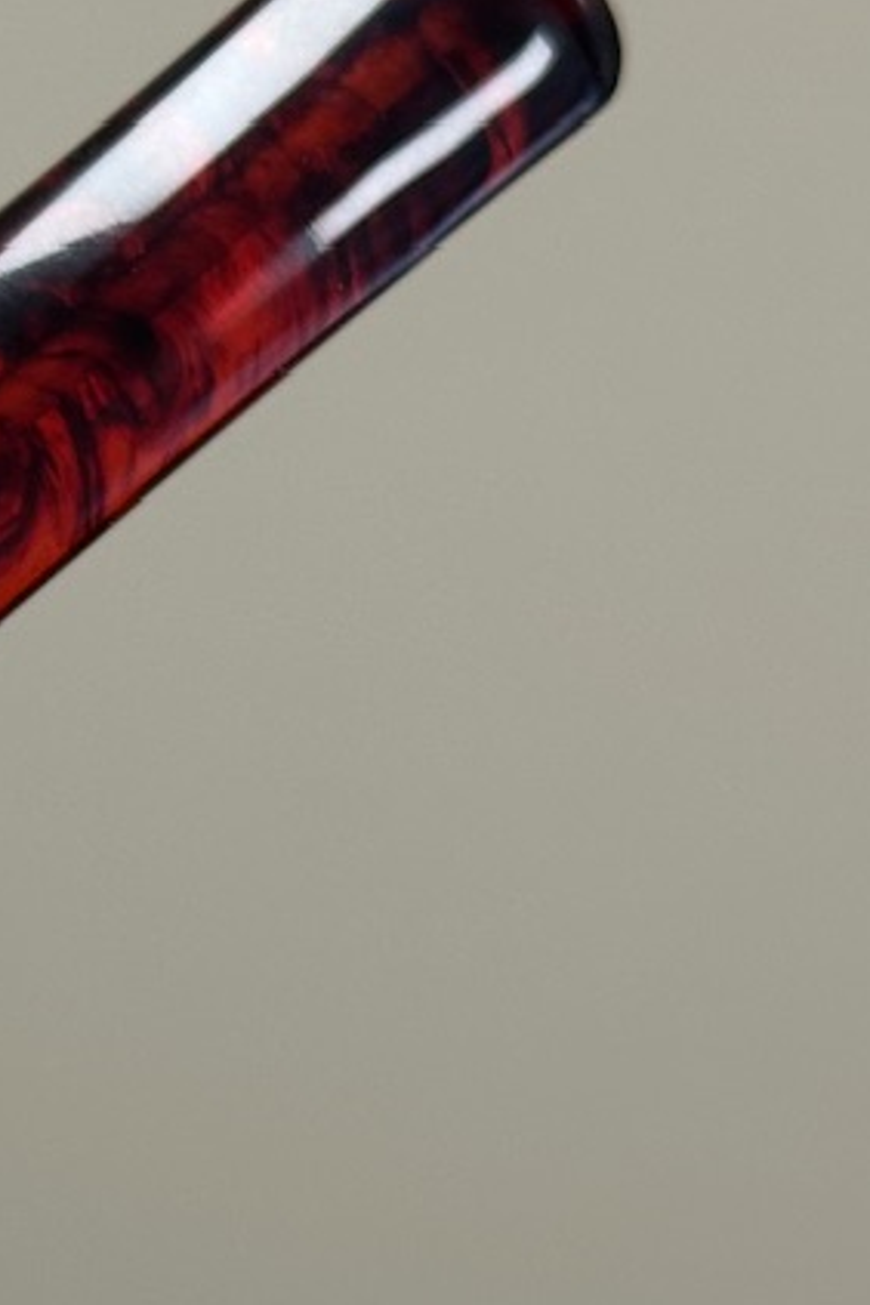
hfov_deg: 8.8
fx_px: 5473
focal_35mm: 151
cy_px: 864
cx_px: -614
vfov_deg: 13.6
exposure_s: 1/121
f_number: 1.78
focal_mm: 6.86
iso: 80
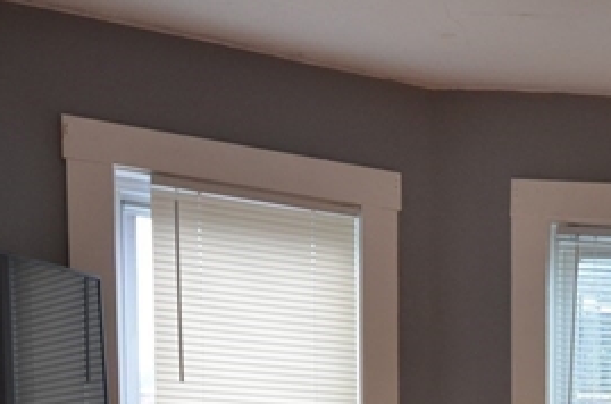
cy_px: 620
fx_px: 1065
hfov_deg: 28.6
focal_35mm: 63
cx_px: 697
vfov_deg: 18.8
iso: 400
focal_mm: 11
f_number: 4.5
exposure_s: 1/80
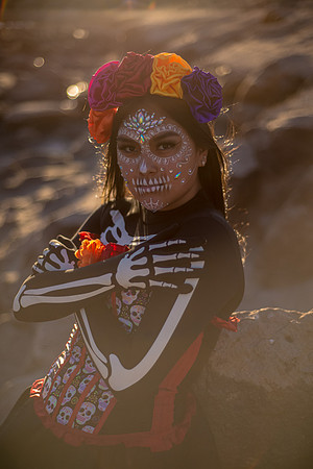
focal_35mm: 50
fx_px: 652
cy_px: 234
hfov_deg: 27.0
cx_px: 156
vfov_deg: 39.6
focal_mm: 50
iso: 100
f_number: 1.8
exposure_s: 1/4000
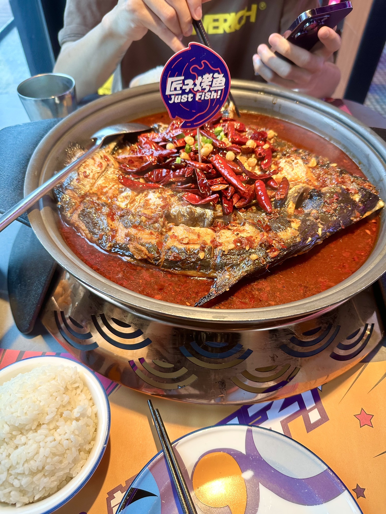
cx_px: 193
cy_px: 257
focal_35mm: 24
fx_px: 357
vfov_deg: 71.6
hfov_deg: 56.8
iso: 160
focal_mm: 6.86
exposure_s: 1/121
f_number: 1.78
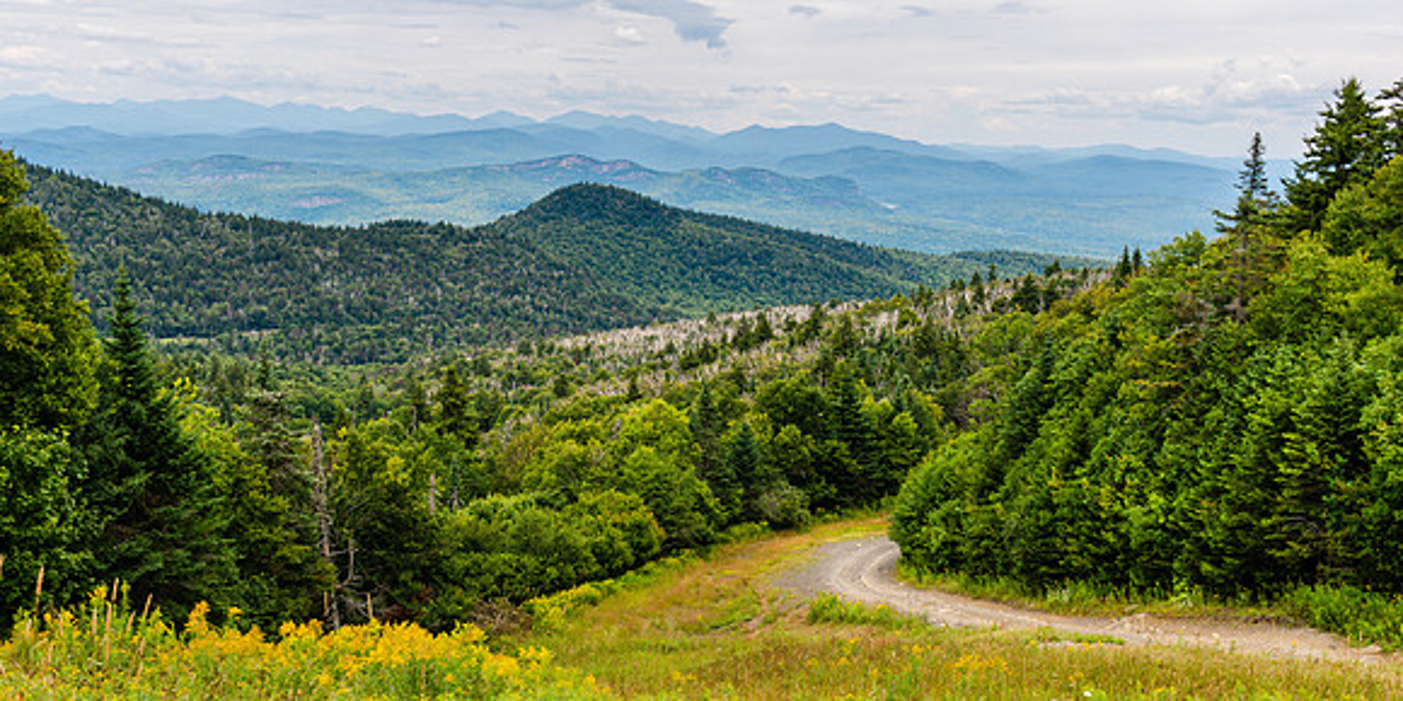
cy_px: 285
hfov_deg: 53.1
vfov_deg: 28.0
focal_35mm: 39
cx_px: 702
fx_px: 1403
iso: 100
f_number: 14
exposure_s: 1/50
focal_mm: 24
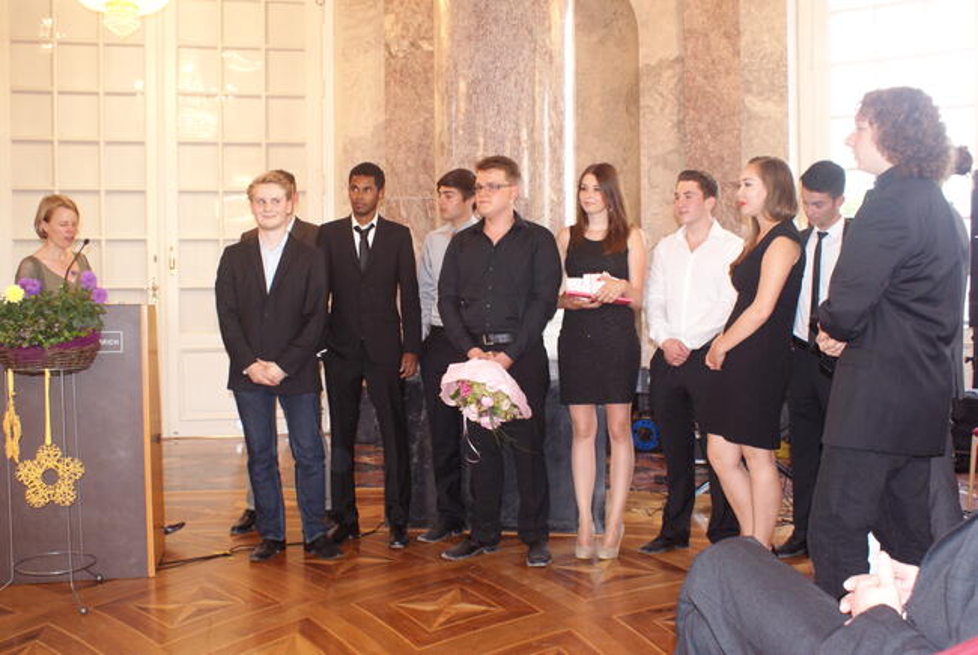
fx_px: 897
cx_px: 489
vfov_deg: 40.1
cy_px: 328
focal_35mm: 33
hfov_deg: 57.2
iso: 800
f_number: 5.6
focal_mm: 22
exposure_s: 1/25
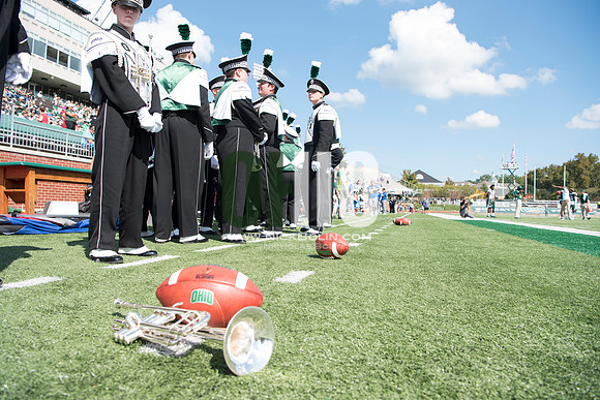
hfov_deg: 73.7
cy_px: 200
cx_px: 300
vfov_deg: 53.2
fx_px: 400
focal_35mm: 24
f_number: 5.6
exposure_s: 1/500
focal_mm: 24
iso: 200
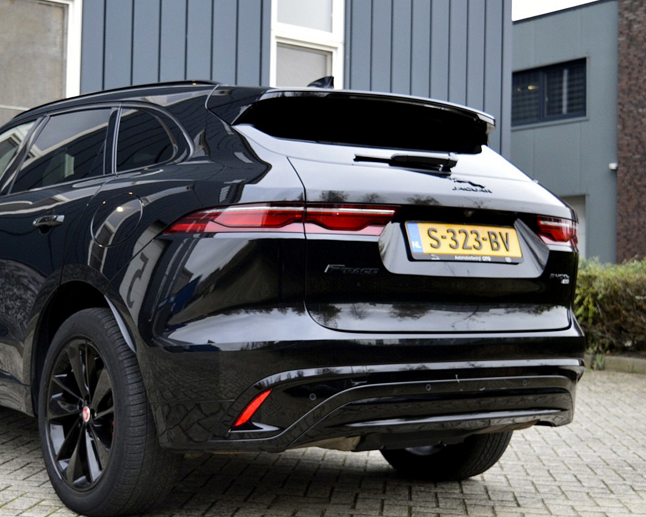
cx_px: 212
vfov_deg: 26.2
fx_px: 1109
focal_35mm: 58
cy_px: 280
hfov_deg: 32.2
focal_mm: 30
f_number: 5
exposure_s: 1/60
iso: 800
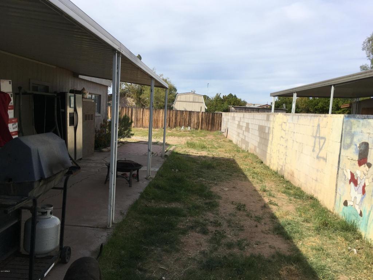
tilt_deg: -5.2
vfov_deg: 48.2
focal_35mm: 29
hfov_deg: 61.7
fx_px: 312
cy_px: 140
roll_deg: -3.0
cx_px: 186
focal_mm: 4.15
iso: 25
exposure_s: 1/1832
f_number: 2.2
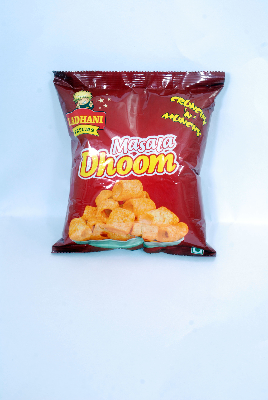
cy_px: 200
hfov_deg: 19.0
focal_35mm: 72
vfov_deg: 28.0
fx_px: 802
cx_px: 134
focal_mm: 48
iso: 125
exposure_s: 1/100
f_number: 10
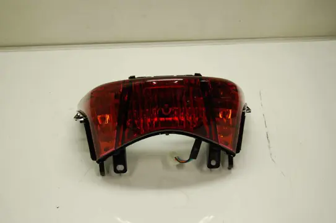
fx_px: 531
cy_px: 112
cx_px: 168
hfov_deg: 35.1
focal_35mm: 57
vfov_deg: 23.7
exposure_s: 1/40
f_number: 4.8
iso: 400
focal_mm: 38
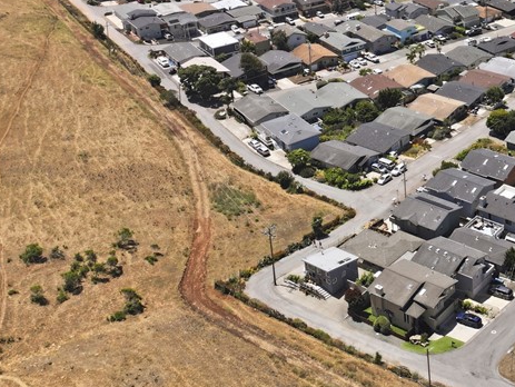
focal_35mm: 53
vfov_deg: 26.4
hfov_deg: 32.5
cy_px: 22
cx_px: 543
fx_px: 789
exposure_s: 1/2000
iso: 100
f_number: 2.8
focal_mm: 12.3
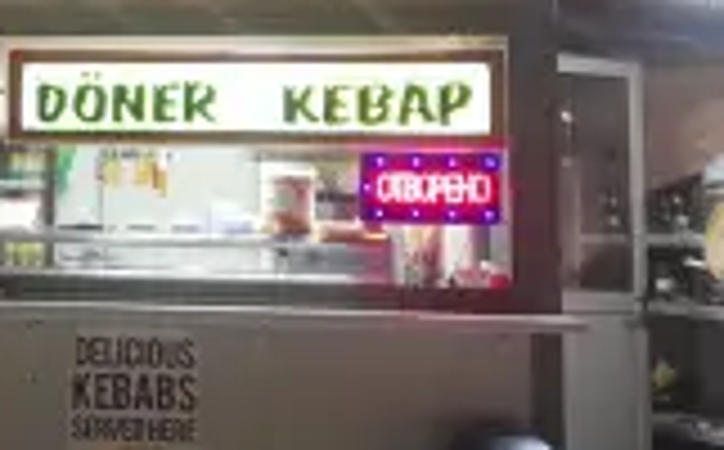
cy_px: 126
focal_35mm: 66
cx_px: -49
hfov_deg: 28.6
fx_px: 1300
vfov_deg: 19.5
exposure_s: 1/30
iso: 218
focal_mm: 4.6
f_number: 2
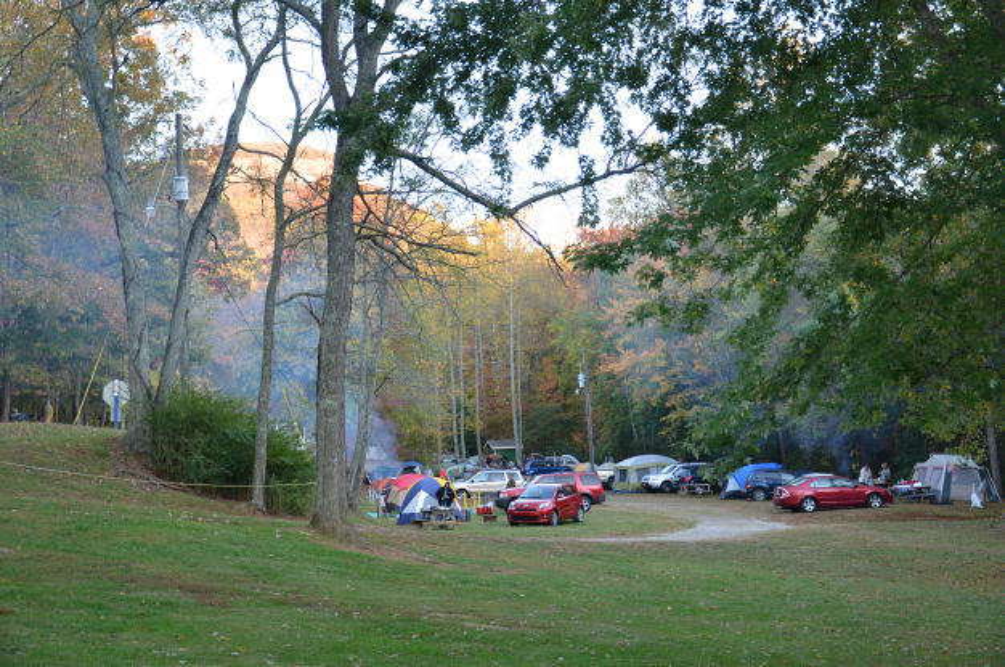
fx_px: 1463
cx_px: 502
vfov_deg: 25.7
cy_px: 334
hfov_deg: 37.9
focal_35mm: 52
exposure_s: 1/60
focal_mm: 35
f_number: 4.5
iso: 450
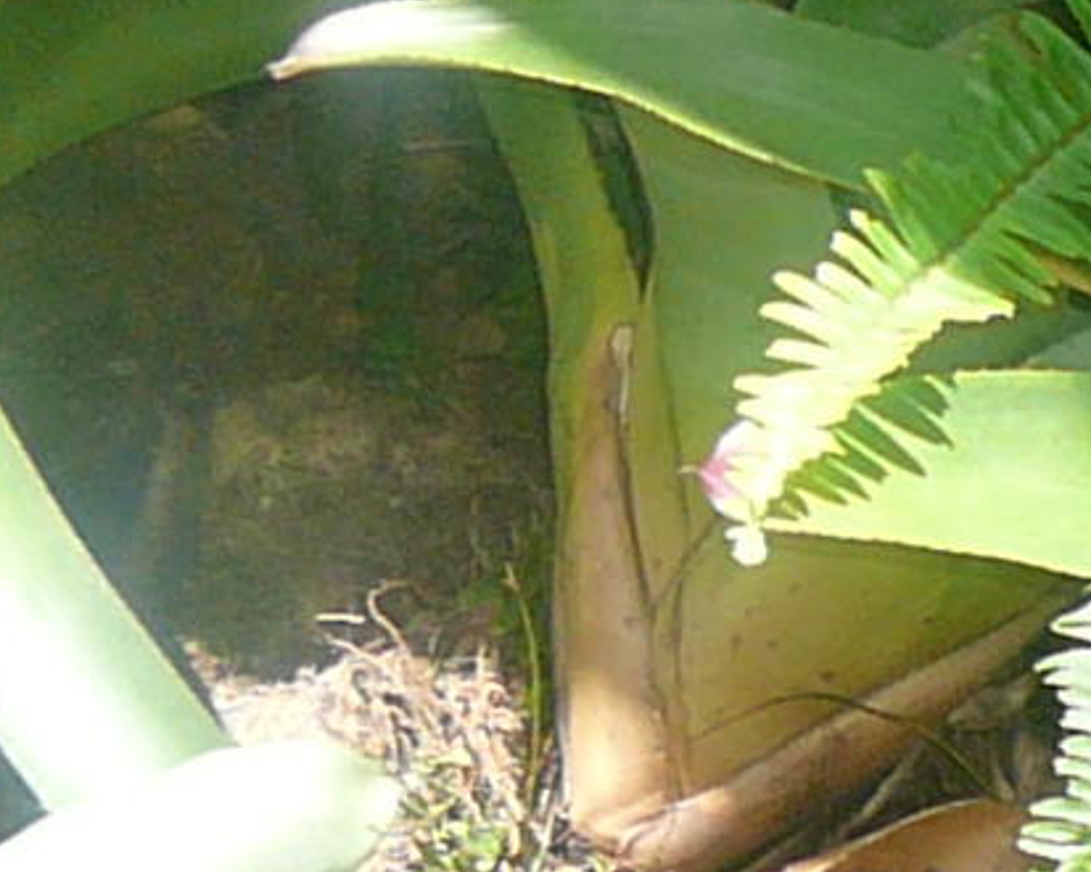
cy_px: 1805
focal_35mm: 212
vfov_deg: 7.0
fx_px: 6842
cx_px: 2119
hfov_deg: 8.7
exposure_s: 1/200
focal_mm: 5.2
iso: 80
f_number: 2.8
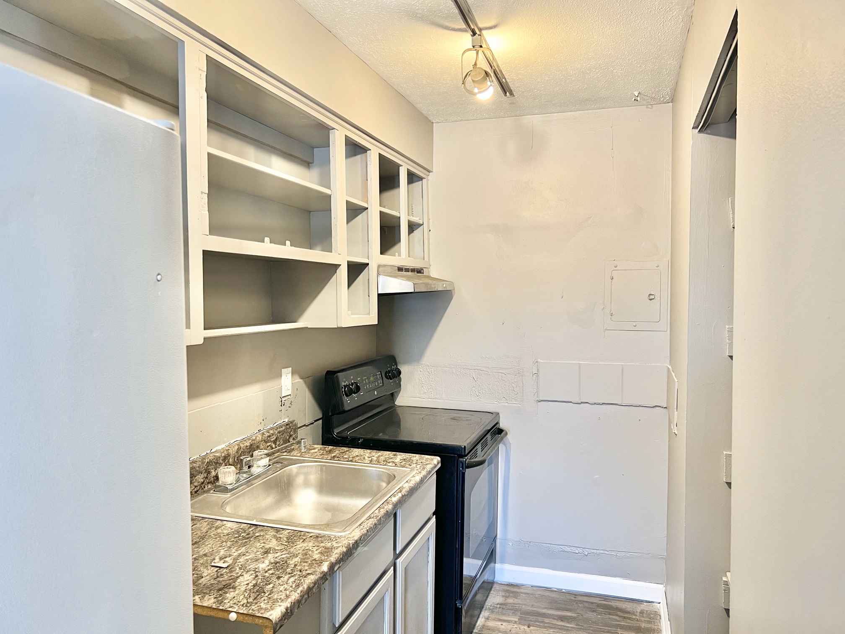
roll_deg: +0.3
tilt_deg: -3.6
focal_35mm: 26
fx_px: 635
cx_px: 422
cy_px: 317
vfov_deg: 53.1
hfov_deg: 67.3
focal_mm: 5.7
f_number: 1.5
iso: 100
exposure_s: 1/60
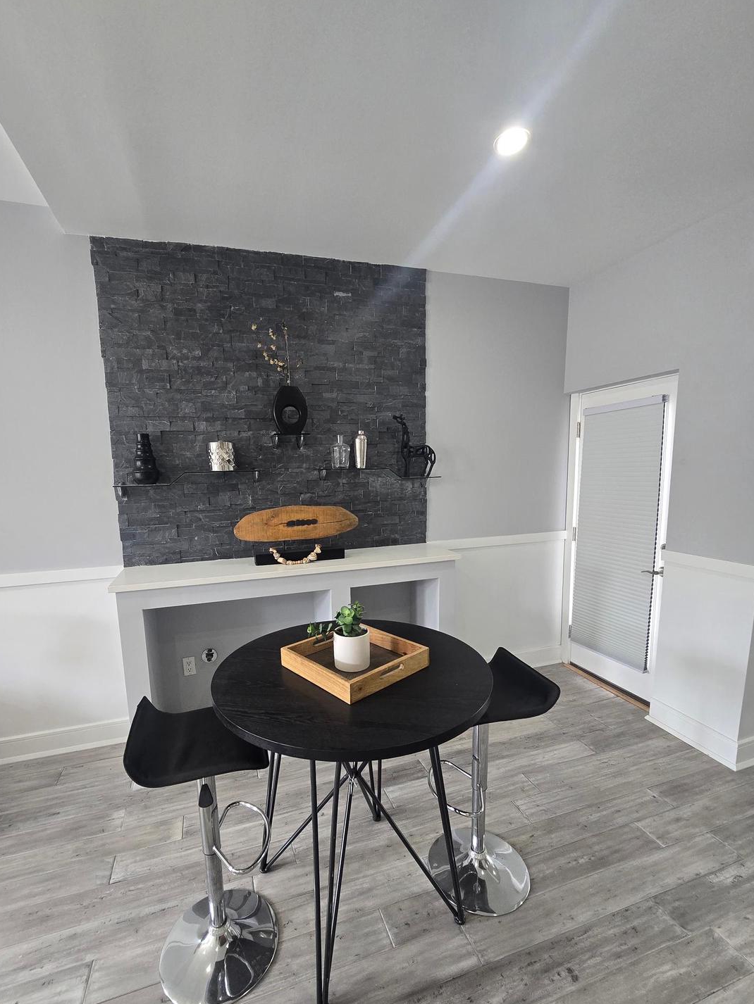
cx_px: 352
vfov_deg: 101.9
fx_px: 406
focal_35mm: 14
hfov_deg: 85.6
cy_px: 533
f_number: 2.2
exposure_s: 1/60
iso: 250
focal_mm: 2.2
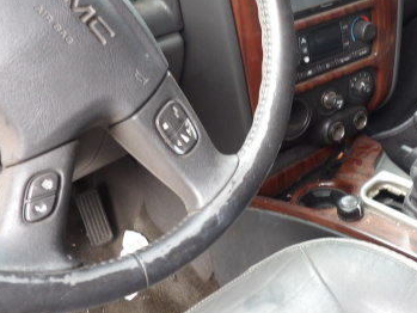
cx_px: 281
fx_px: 530
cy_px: 129
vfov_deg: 32.8
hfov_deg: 42.3
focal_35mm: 44
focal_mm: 4.3
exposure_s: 1/19
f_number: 3.2
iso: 200
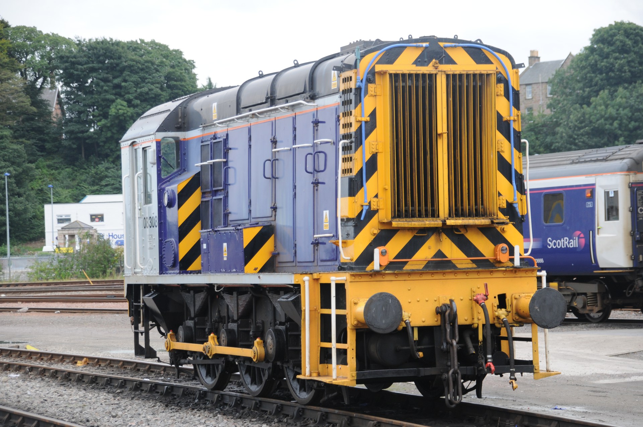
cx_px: 322
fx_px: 2087
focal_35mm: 117
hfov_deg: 17.5
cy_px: 214
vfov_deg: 11.7
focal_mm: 78
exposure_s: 1/250
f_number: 6.3
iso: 250
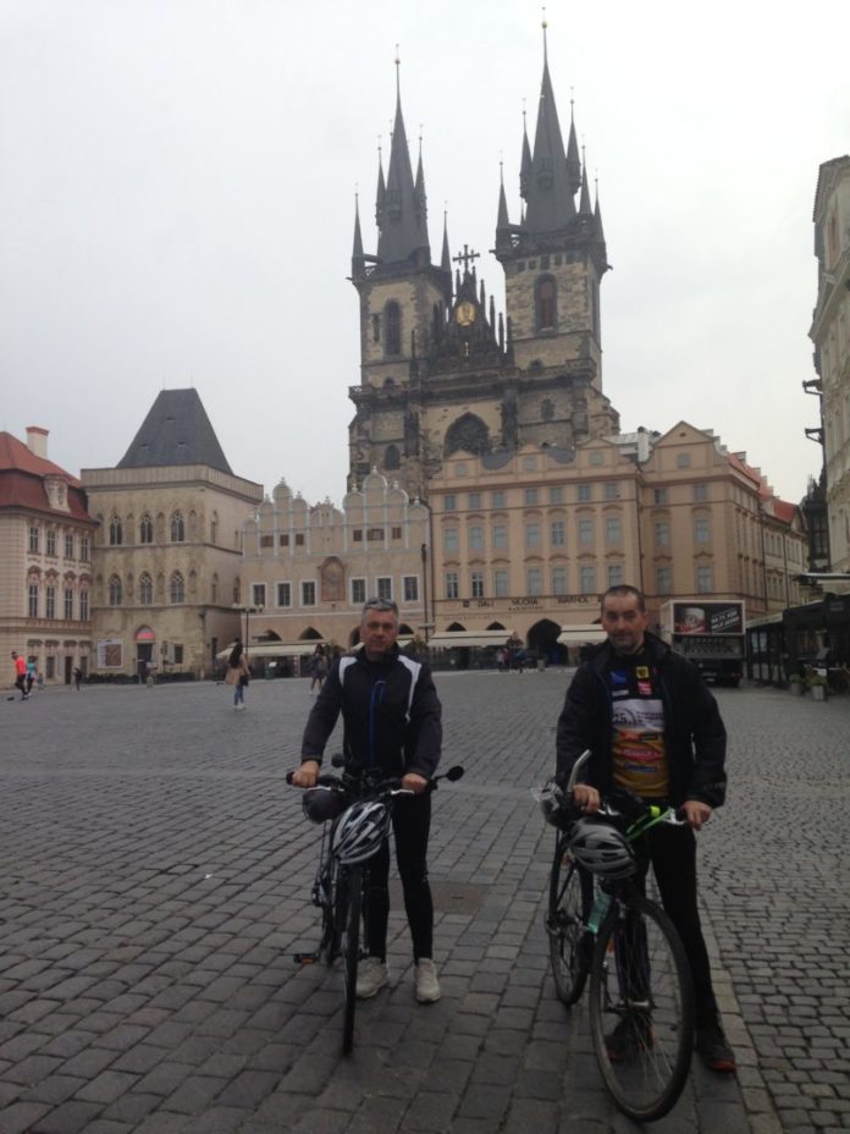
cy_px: 567
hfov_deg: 42.9
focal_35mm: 33
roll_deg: -0.3
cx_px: 425
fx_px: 1080
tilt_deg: +8.8
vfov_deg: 55.4
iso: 50
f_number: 2.4
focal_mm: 4.12
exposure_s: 1/120
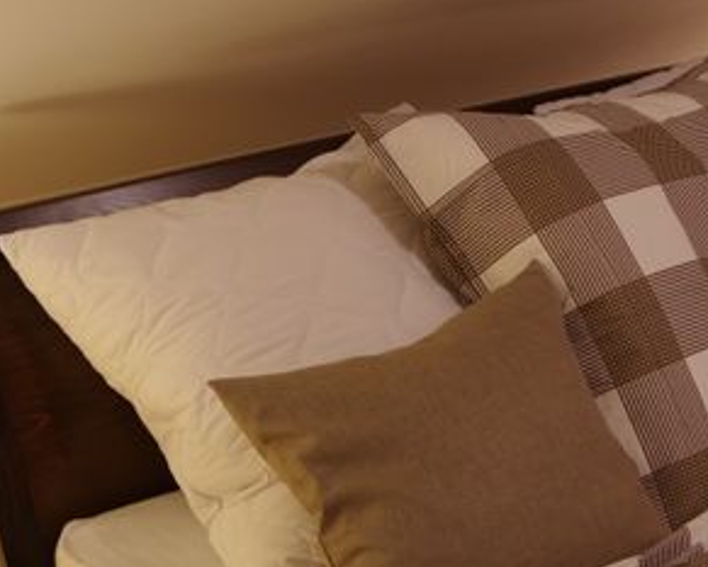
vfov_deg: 25.4
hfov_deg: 30.3
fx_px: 1258
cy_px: 314
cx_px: 608
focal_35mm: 60
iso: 800
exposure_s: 1/50
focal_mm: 21
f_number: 4
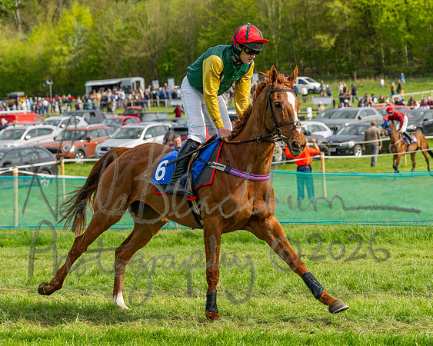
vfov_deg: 12.0
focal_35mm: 129
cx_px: 232
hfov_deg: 15.0
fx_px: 1650
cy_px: 162
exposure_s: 1/2000
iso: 200
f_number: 4
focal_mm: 70
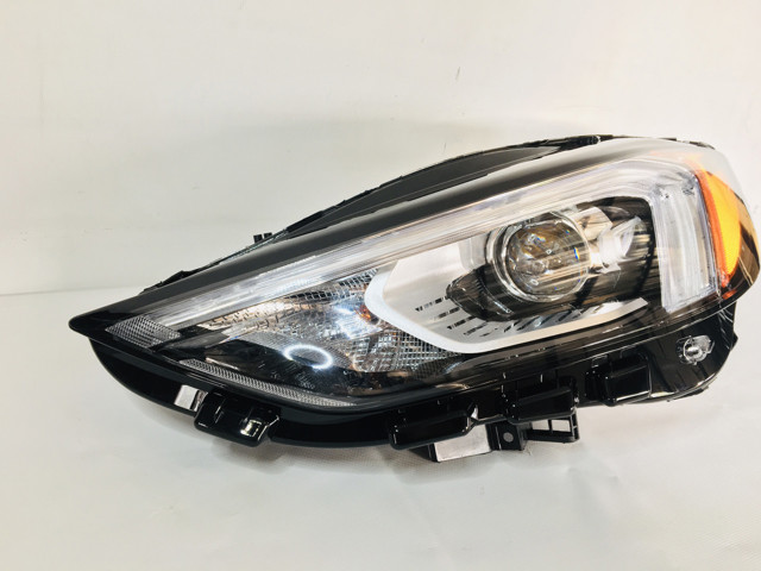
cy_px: 286
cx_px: 380
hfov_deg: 61.7
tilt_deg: -23.0
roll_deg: -7.8
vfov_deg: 48.2
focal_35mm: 29
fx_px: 638
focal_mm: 4.15
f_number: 2.2
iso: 64
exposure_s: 1/33
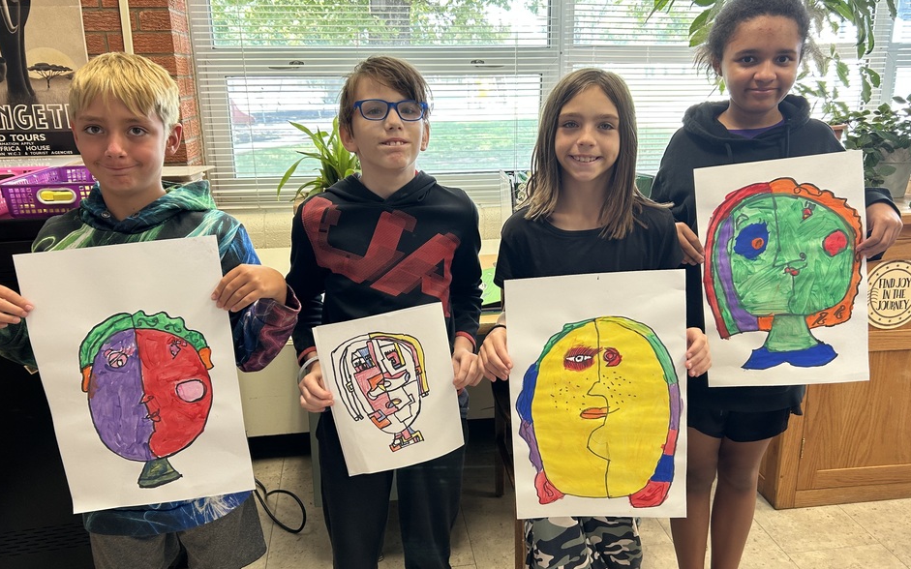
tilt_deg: -16.1
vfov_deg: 41.8
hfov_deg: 62.9
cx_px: 456
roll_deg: +1.0
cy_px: 290
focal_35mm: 30
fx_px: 745
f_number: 1.5
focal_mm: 5.7
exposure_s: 1/60
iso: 80
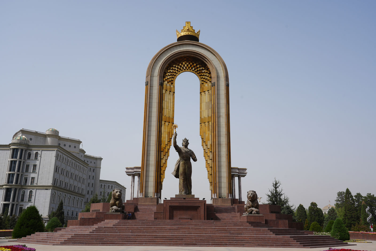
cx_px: 188
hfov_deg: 60.3
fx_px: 324
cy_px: 126
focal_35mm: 31
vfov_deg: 42.3
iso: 100
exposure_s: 1/200
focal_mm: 31
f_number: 10
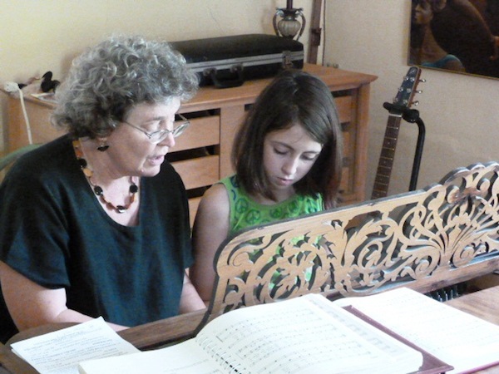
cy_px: 187
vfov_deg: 20.4
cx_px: 250
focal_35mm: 72
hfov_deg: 27.0
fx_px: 1038
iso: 1600
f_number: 4.1
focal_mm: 11.9
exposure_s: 1/15
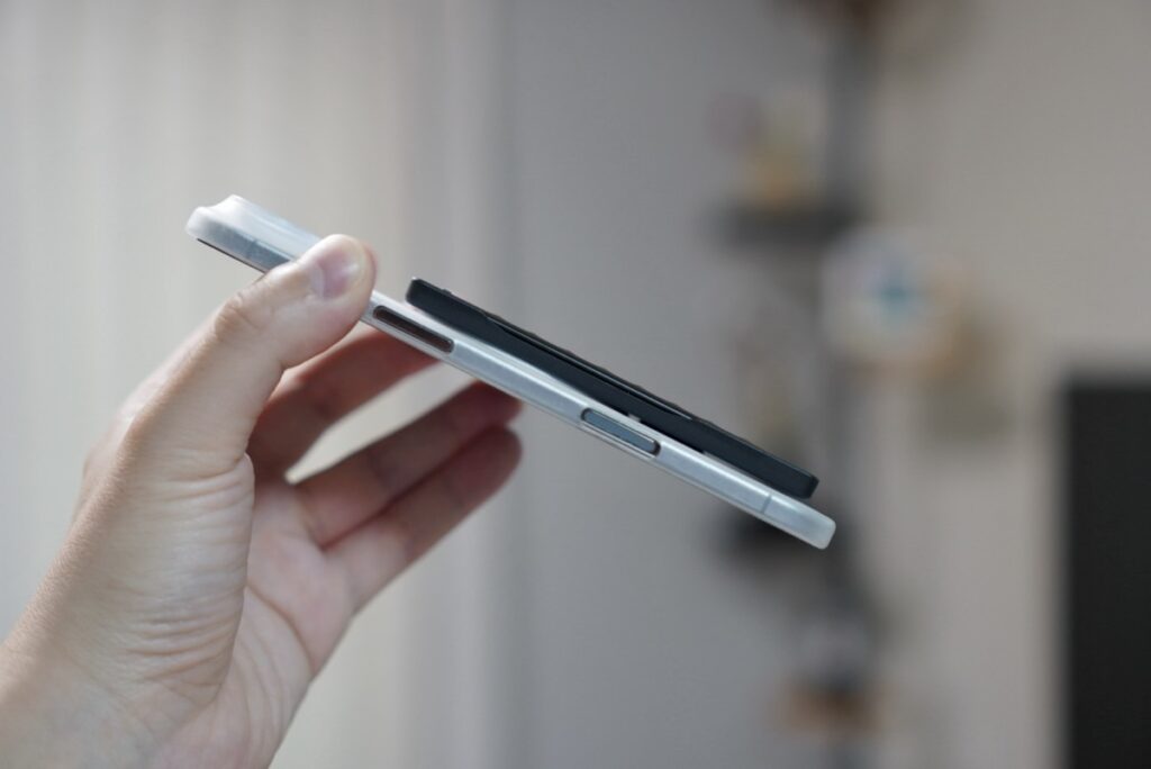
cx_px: 576
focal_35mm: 52
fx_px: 1679
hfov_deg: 37.8
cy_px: 384
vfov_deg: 25.8
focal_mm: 35
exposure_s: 1/60
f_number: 2
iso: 160
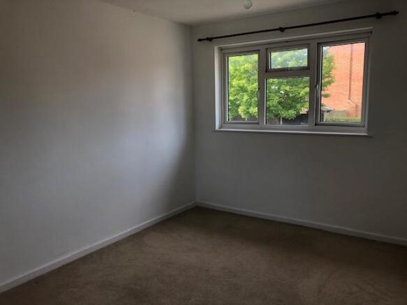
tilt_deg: -10.1
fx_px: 329
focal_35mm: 28
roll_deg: +1.7
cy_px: 152
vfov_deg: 49.7
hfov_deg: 63.5
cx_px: 204
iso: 40
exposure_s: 1/120
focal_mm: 3.99
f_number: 1.8
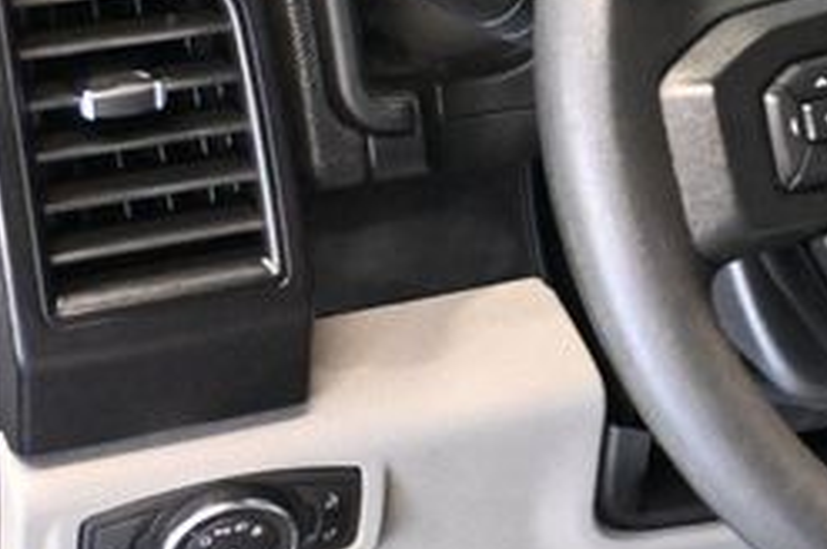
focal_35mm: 109
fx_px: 2501
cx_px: 1065
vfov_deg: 12.5
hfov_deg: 17.6
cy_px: 77
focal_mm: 28
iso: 12800
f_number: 4.5
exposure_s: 1/50
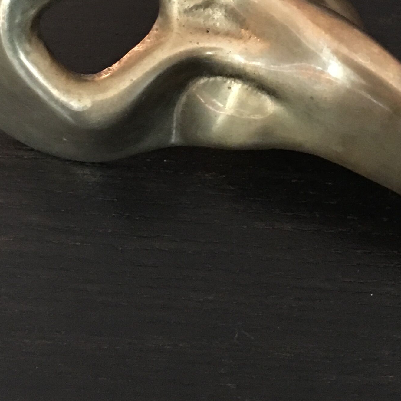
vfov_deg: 21.7
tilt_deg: -54.7
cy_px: 41
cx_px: 305
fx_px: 1022
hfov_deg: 22.0
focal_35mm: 78
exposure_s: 1/4
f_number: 2.2
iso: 125
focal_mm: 4.15
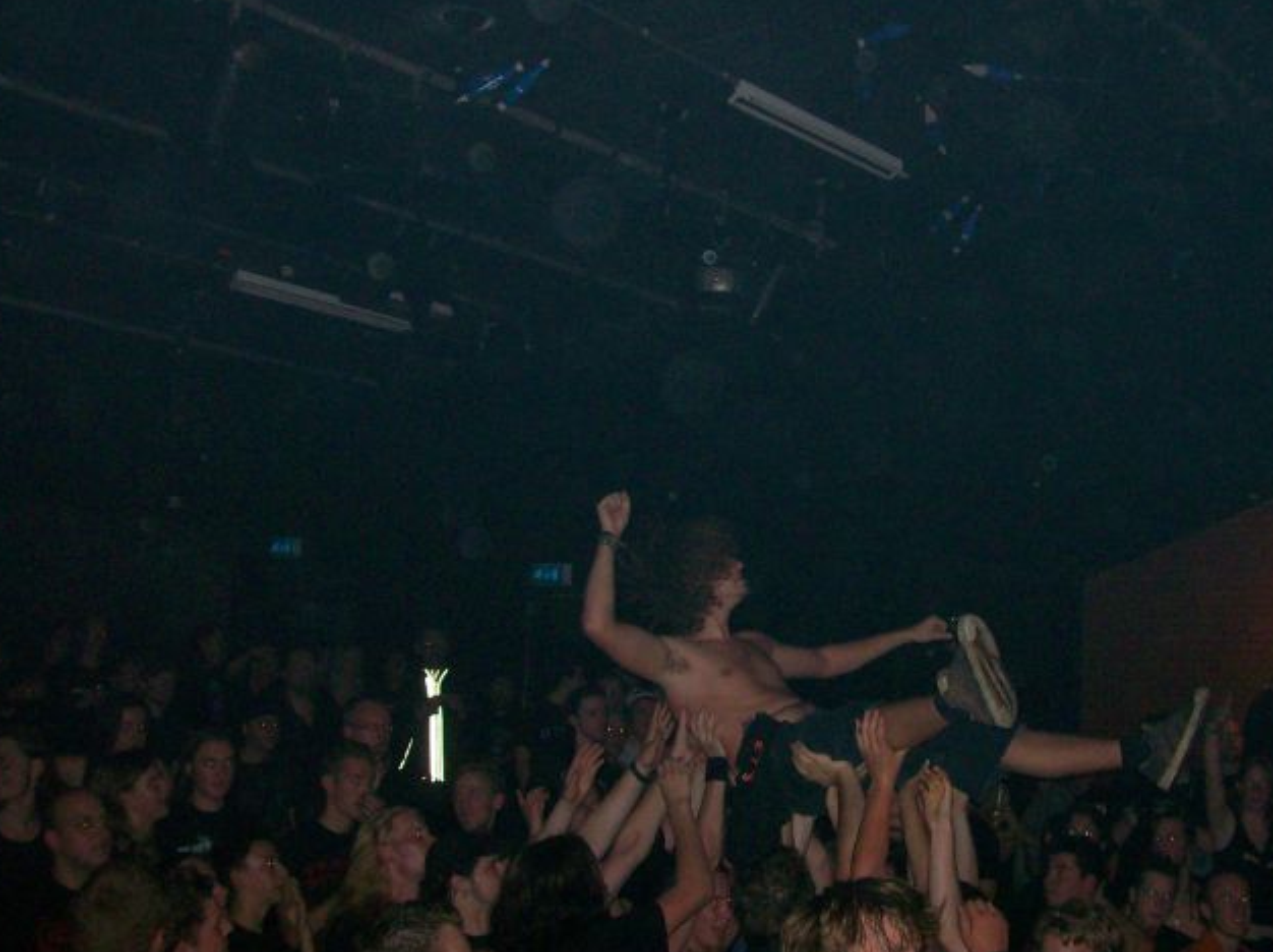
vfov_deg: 31.5
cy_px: 454
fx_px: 1690
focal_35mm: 46
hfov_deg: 41.0
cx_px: 783
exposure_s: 1/64
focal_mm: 6
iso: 140
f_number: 2.7
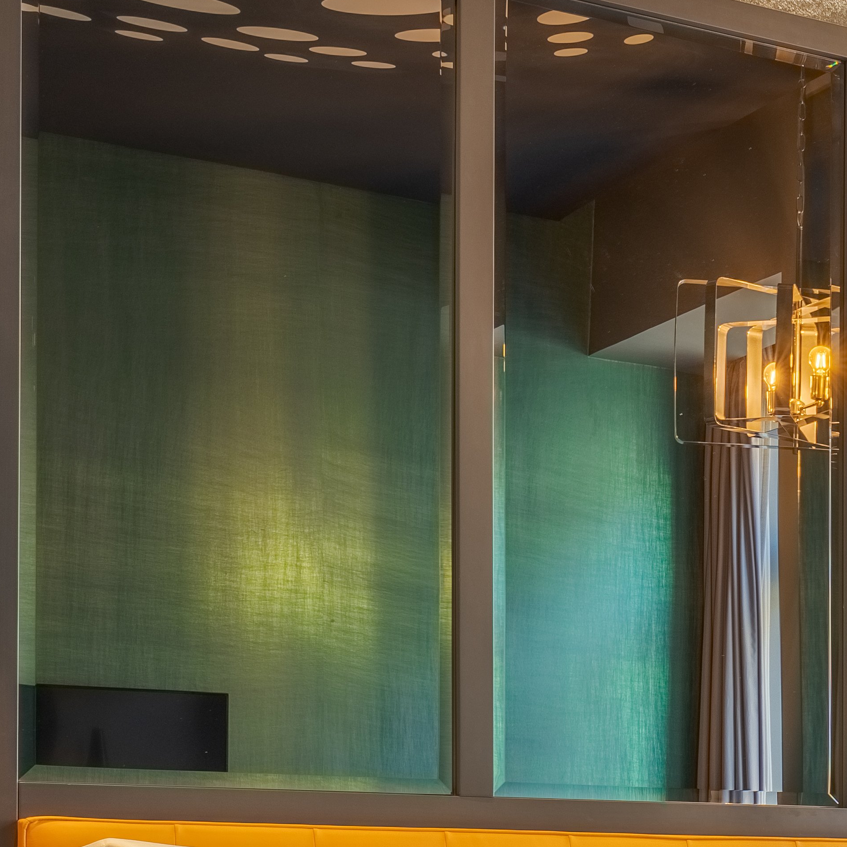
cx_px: 1595
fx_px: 2547
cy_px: 928
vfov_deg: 18.2
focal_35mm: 92
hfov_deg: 15.7
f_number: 9
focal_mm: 24
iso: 100
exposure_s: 1/25
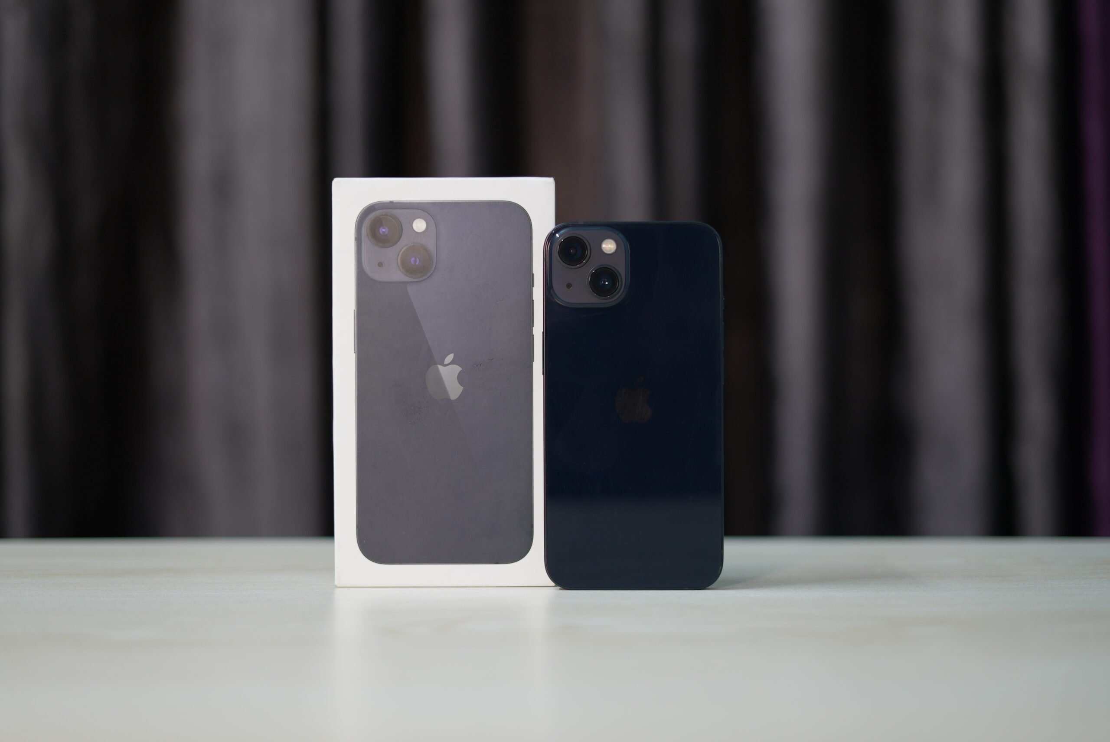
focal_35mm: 50
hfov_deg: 39.6
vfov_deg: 27.0
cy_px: 371
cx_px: 555
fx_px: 1542
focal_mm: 50
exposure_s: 1/100
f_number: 2
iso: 320
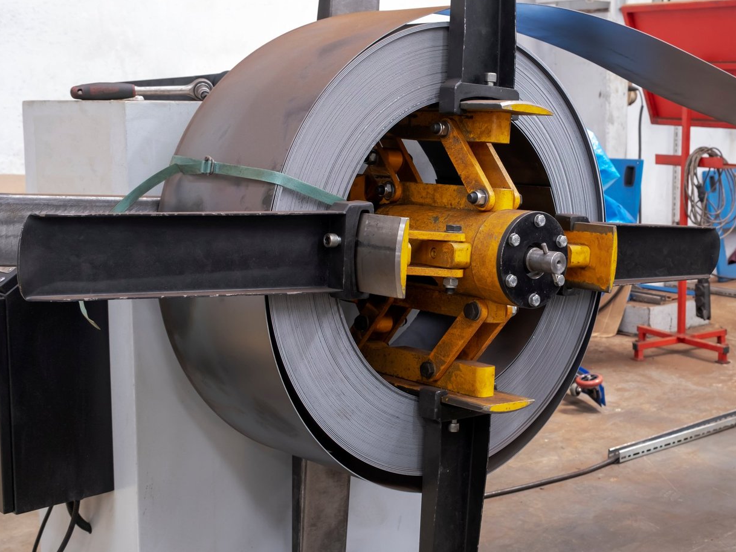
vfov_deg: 29.1
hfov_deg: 37.8
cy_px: 258
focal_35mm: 50
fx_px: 1063
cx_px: 486
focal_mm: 22.3
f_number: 4.5
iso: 500
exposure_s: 1/30
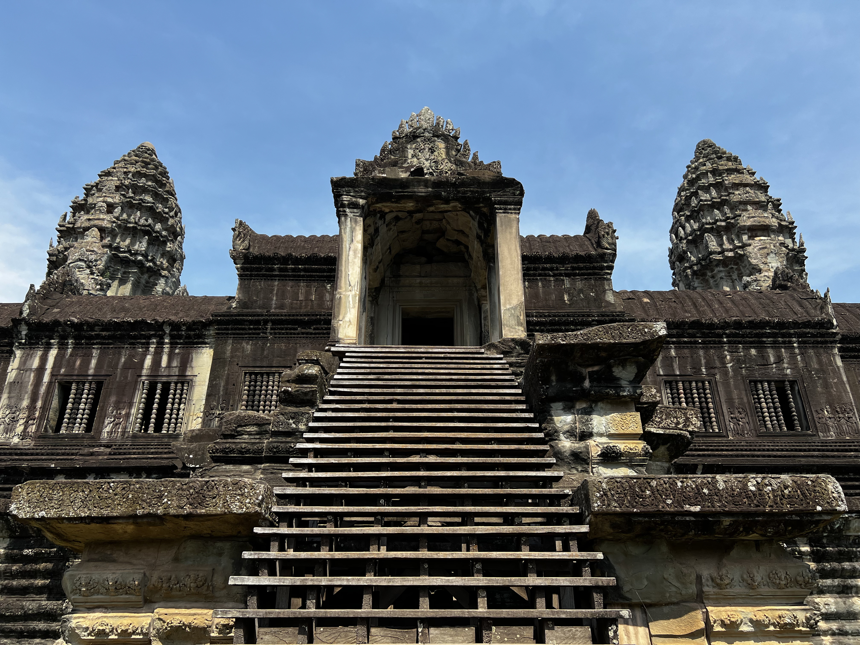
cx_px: 430
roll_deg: +0.6
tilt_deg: +26.7
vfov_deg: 53.1
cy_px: 322
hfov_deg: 67.3
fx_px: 646
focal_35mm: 26
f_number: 1.5
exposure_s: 1/2353
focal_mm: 5.7
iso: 50
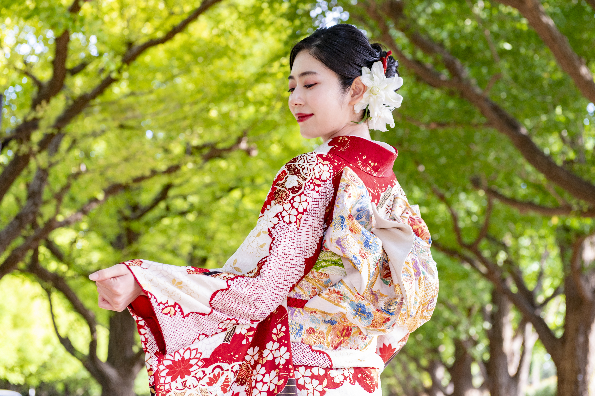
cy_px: 198
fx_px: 1024
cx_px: 298
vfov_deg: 21.9
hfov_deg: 32.4
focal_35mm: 62
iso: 640
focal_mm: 62
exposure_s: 1/160
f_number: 4.5
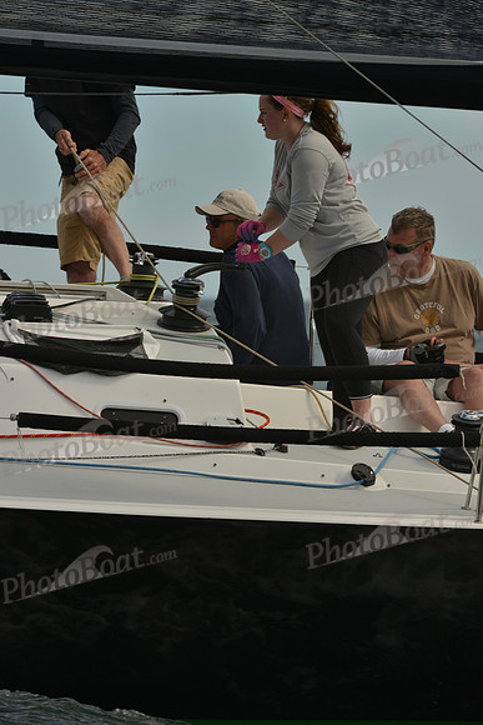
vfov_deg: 5.2
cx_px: 242
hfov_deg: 3.4
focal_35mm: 400
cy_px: 362
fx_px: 8045
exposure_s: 1/800
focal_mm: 400
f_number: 10
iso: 400
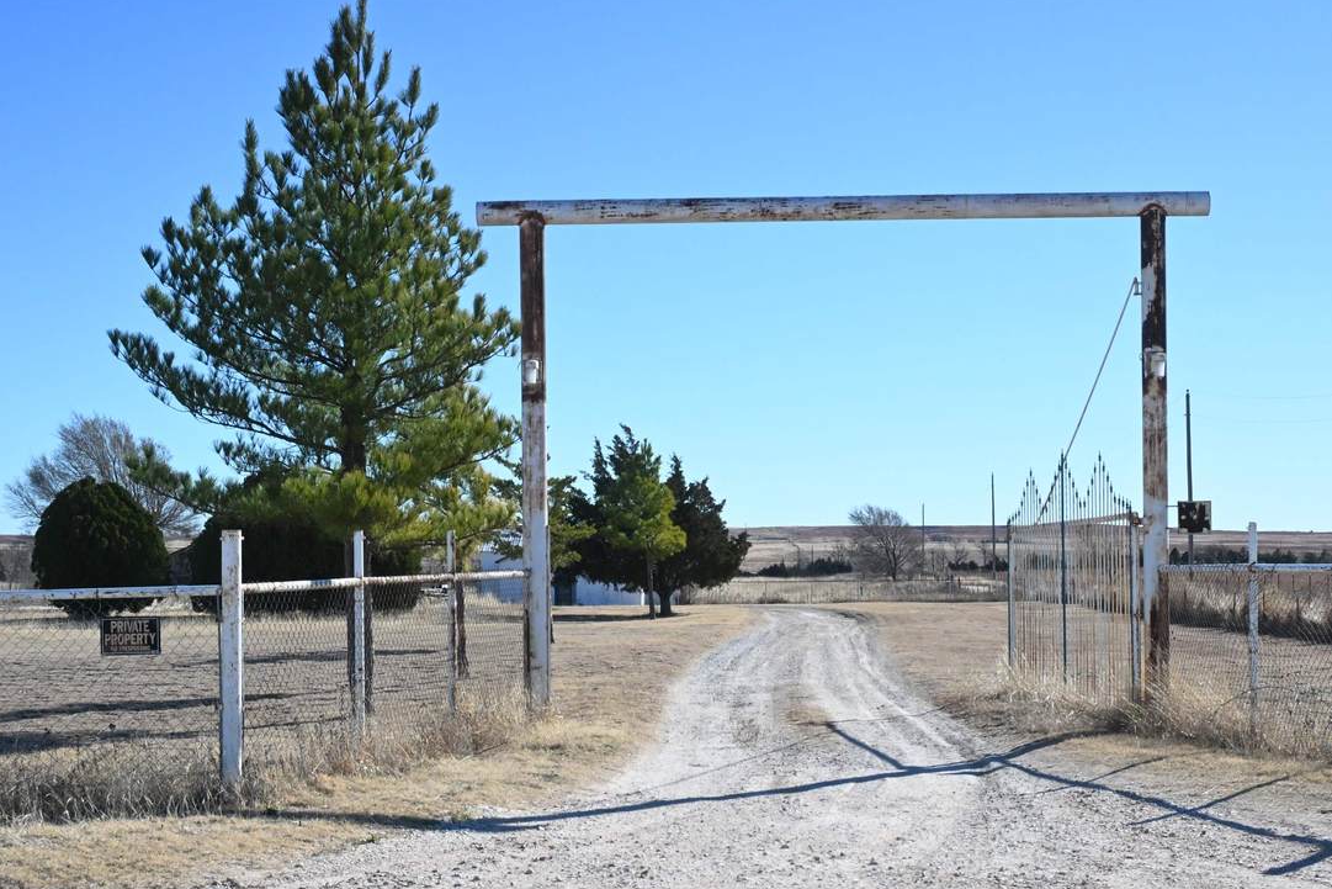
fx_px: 2168
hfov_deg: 34.1
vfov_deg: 23.1
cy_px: 518
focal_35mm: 59
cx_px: 759
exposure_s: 1/4000
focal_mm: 33
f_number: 8
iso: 1250
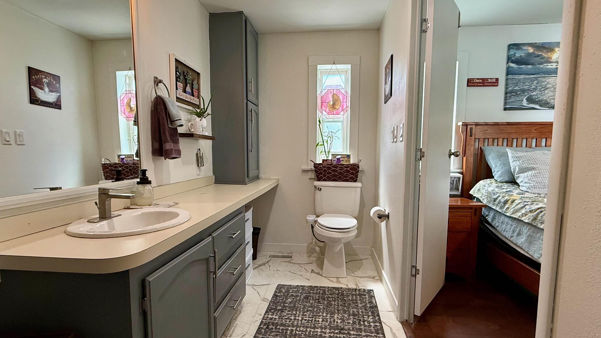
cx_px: 315
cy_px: 185
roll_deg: +0.5
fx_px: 255
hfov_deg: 99.3
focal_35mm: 16
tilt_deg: -5.4
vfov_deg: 66.9
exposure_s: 1/120
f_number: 2.2
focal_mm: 2.22
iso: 250
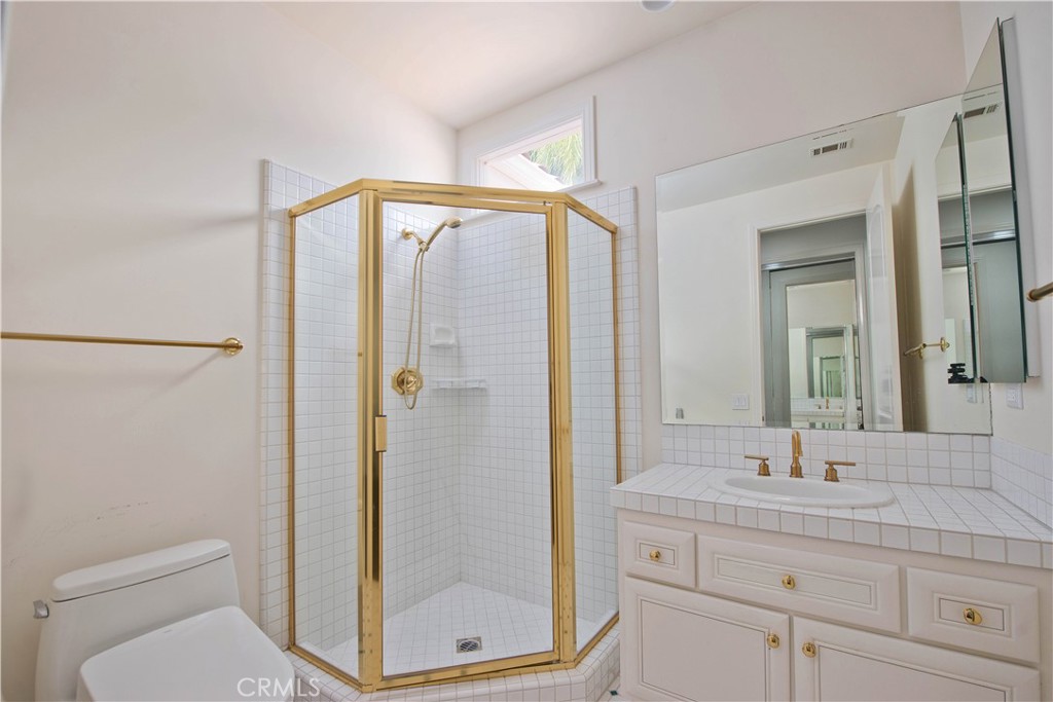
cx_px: 526
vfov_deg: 73.8
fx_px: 468
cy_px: 351
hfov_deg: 96.7
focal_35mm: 16
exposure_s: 1/400
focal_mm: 16
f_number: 5
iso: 400
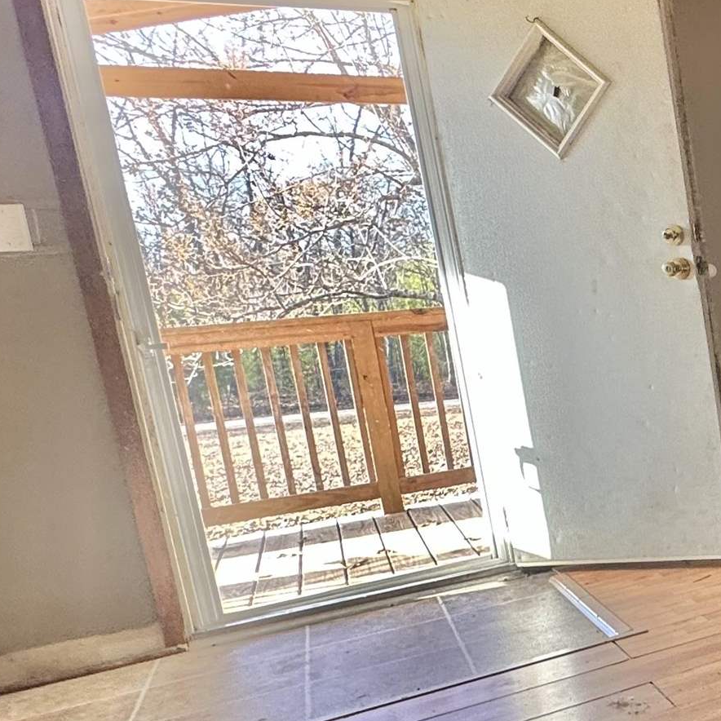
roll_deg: +4.7
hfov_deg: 26.6
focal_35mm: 43
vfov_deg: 39.1
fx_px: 1013
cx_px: 1111
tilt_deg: -7.1
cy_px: 400
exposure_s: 1/99
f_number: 2.2
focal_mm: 2.22
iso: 100
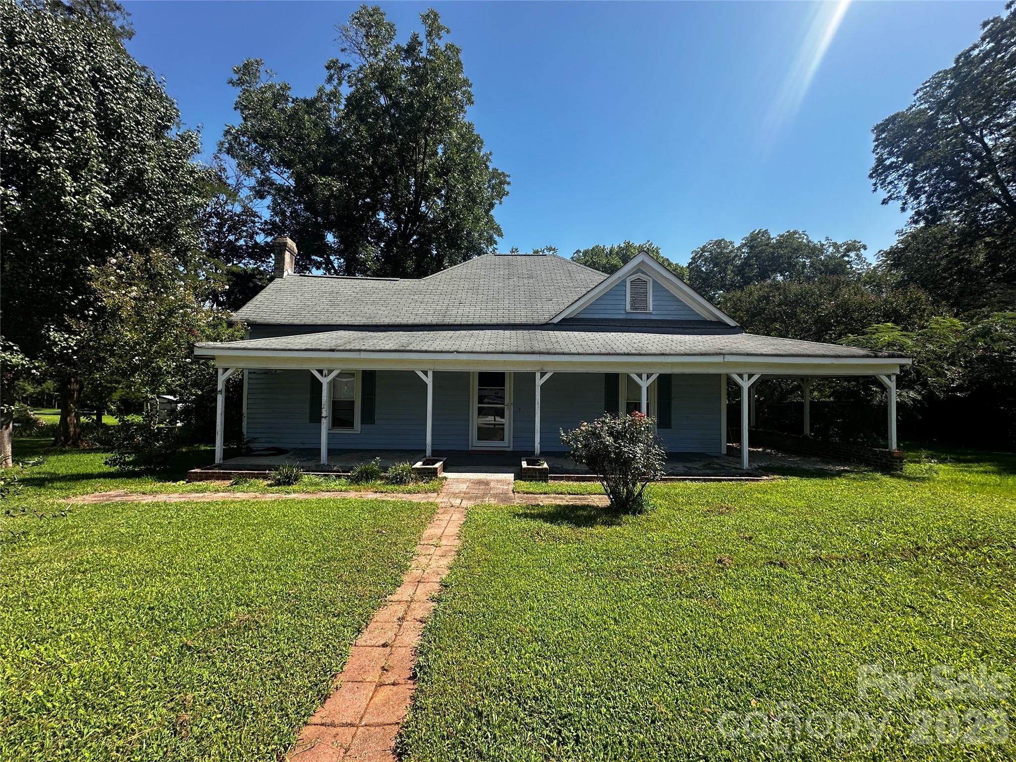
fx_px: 411
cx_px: 508
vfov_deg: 85.7
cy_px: 381
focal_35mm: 14
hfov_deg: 102.1
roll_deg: -0.7
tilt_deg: +2.1
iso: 40
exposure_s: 1/963
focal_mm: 2.22
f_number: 2.2
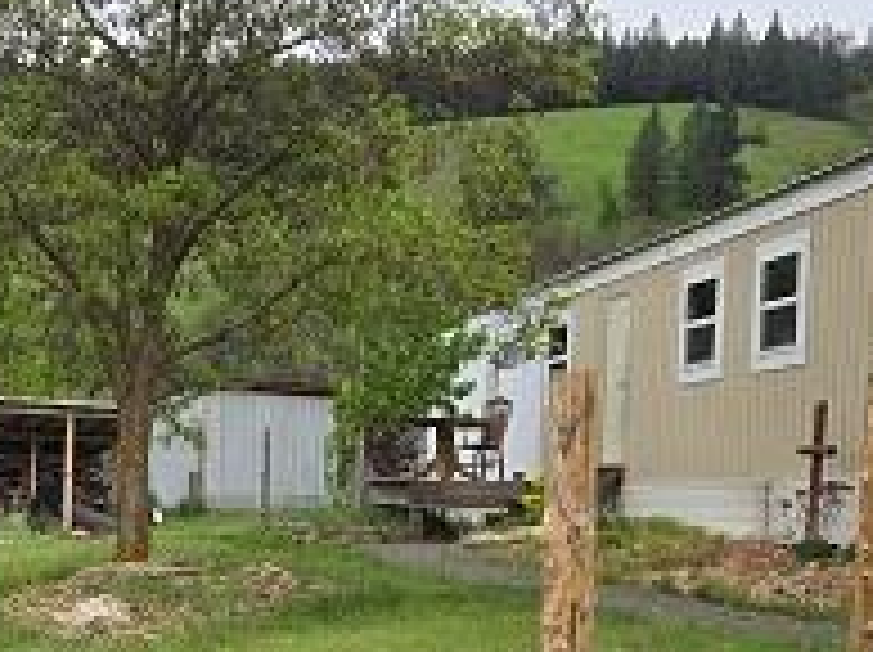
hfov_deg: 25.2
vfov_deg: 19.2
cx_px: 148
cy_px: 508
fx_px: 1914
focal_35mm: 76
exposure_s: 1/1265
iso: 25
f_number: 1.8
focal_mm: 5.4
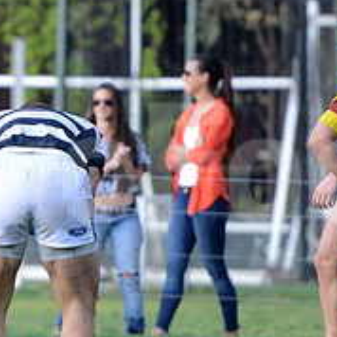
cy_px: 160
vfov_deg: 3.2
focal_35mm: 540
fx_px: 5948
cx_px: 66
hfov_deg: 3.2
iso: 800
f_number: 2.8
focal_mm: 195
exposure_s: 1/640
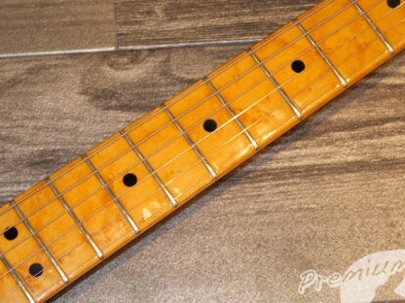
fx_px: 1439
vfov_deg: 12.0
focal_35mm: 123
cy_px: 172
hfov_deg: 16.0
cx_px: 165
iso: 800
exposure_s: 1/50
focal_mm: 32
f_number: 5.6
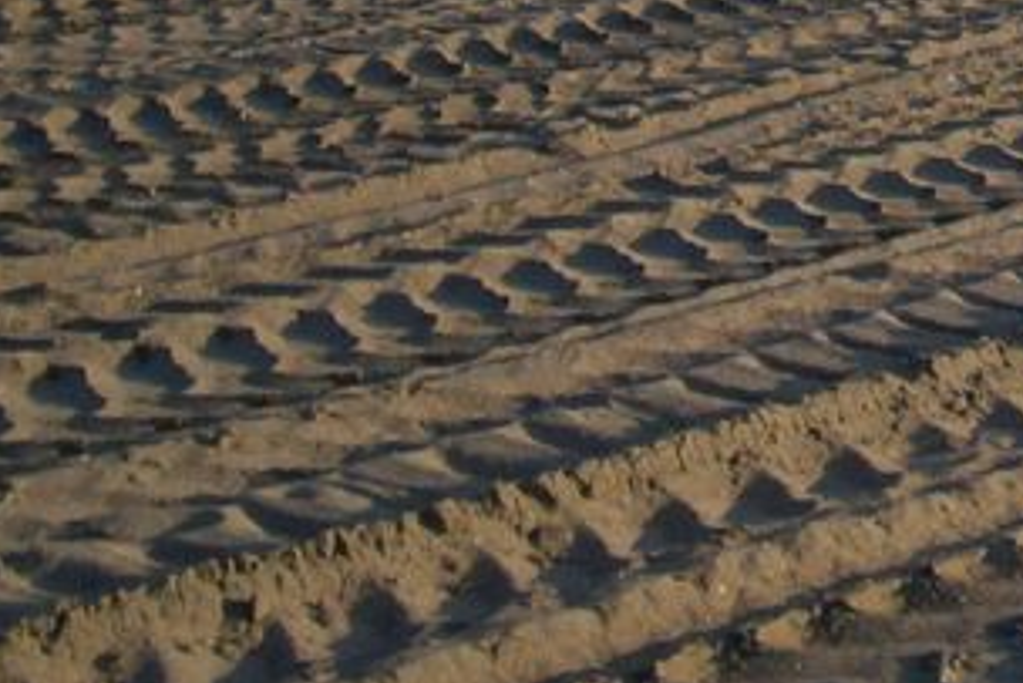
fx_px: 3582
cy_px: -579
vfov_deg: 10.2
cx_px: 1447
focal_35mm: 126
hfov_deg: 15.2
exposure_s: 1/515
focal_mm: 5.9
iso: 100
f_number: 4.5
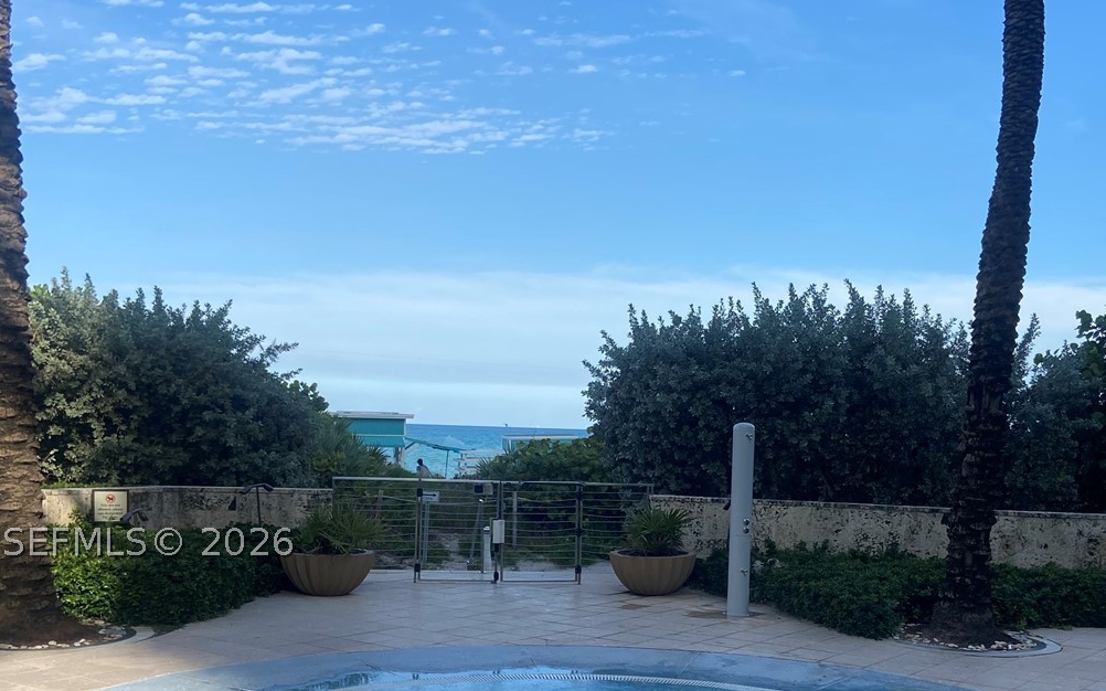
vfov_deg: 28.6
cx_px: 632
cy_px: 542
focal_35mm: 44
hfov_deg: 45.1
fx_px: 1326
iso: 32
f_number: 1.8
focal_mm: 4.25
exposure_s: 1/2028
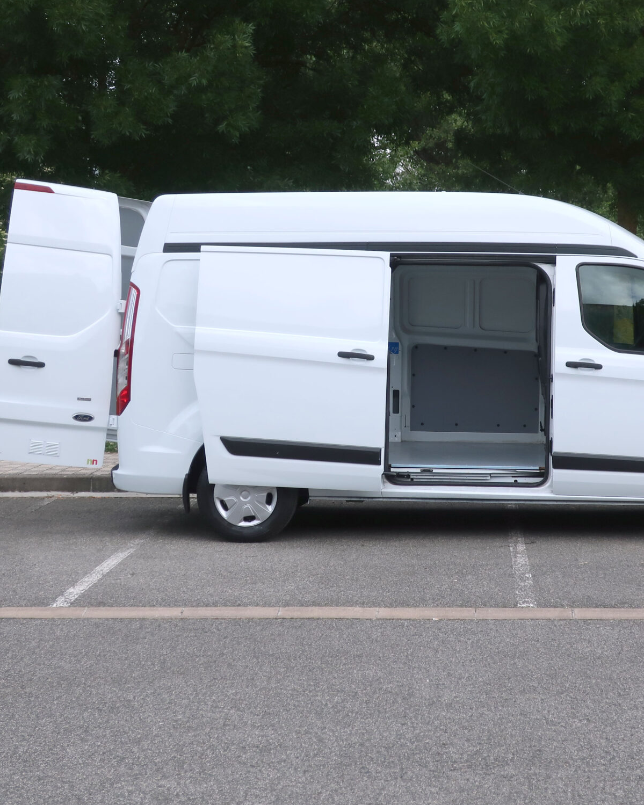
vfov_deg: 55.7
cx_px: 438
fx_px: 762
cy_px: 408
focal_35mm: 32
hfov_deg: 45.0
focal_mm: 6.86
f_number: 1.8
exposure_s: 1/3200
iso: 80
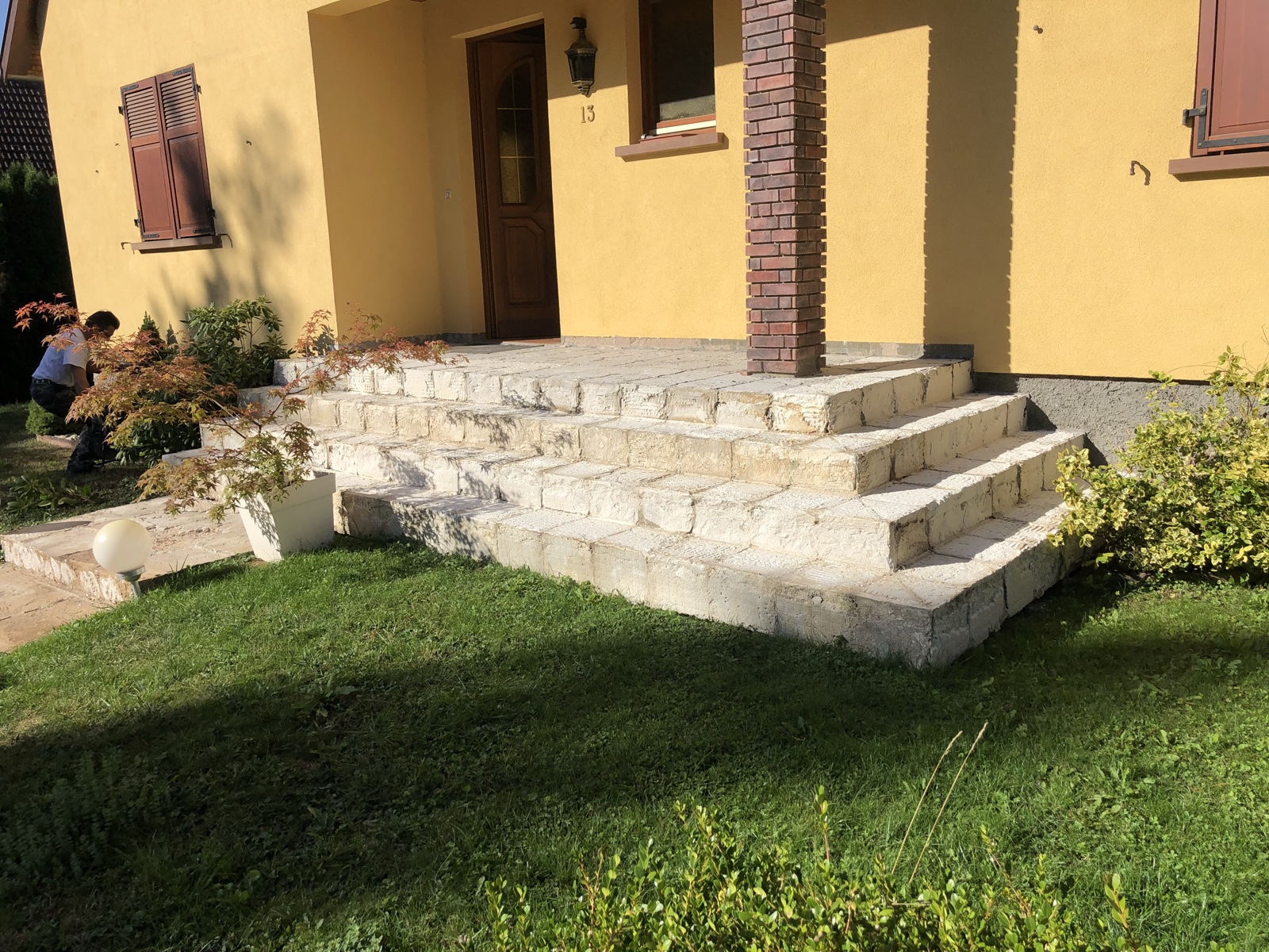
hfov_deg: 63.4
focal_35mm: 28
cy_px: 476
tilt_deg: -12.0
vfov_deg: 49.7
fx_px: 1026
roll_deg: +0.3
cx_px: 634
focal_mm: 4
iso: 20
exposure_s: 1/3003
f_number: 1.8
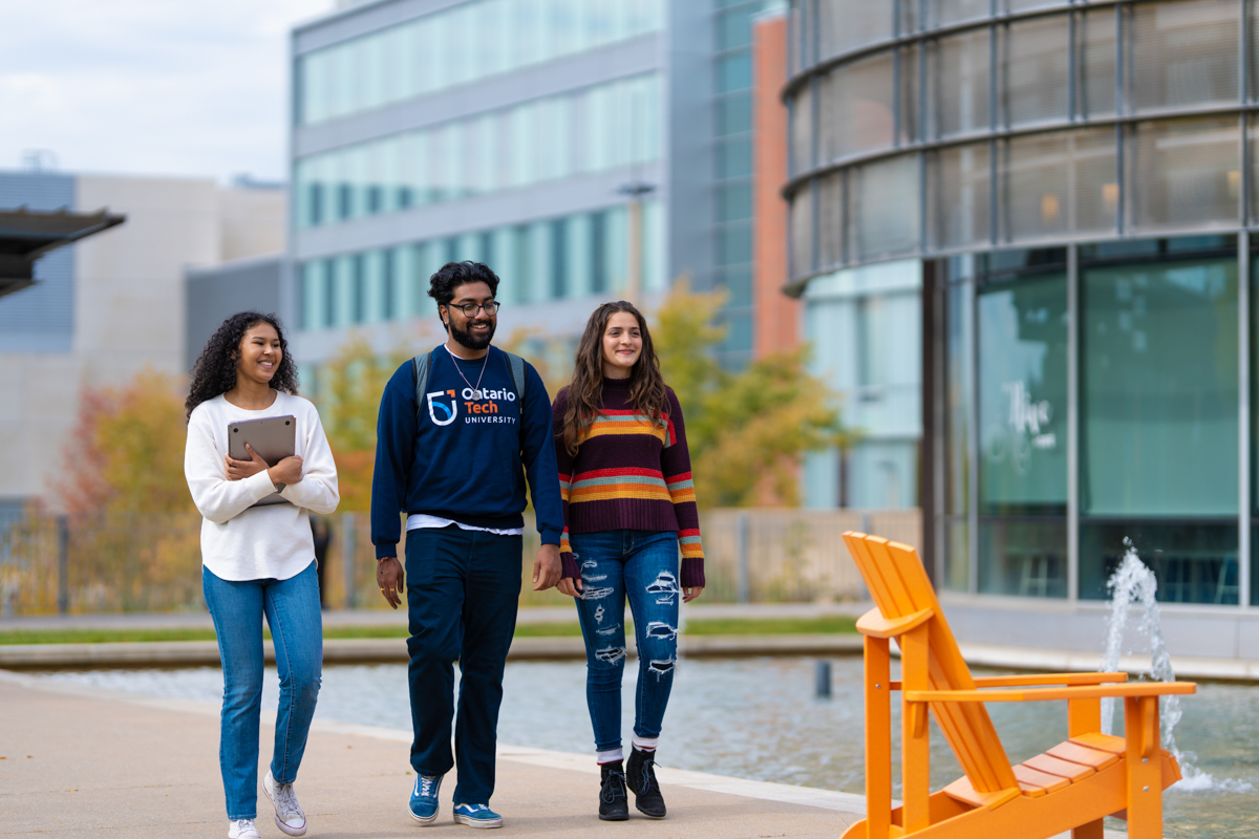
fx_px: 3672
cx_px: 630
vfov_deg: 13.0
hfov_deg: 19.5
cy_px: 420
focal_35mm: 105
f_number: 1.6
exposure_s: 1/3200
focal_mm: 105
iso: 100
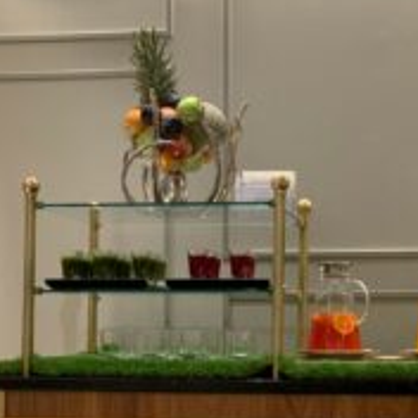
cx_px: 256
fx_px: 1284
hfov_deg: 18.5
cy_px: 218
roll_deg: -1.4
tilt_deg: +6.6
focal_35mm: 94
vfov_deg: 18.5
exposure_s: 1/50
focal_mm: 6
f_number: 2.4
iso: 400
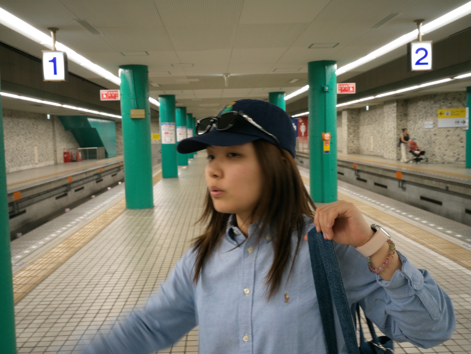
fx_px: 476
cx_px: 236
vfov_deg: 40.7
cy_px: 177
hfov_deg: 52.6
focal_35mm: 35
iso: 3200
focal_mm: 45
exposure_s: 1/20
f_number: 16
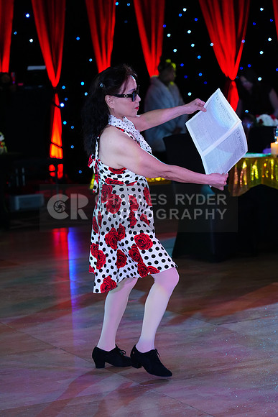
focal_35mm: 105
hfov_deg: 13.0
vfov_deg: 19.5
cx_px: 139
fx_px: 1215
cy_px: 208
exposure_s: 1/250
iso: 3200
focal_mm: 105
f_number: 4.5
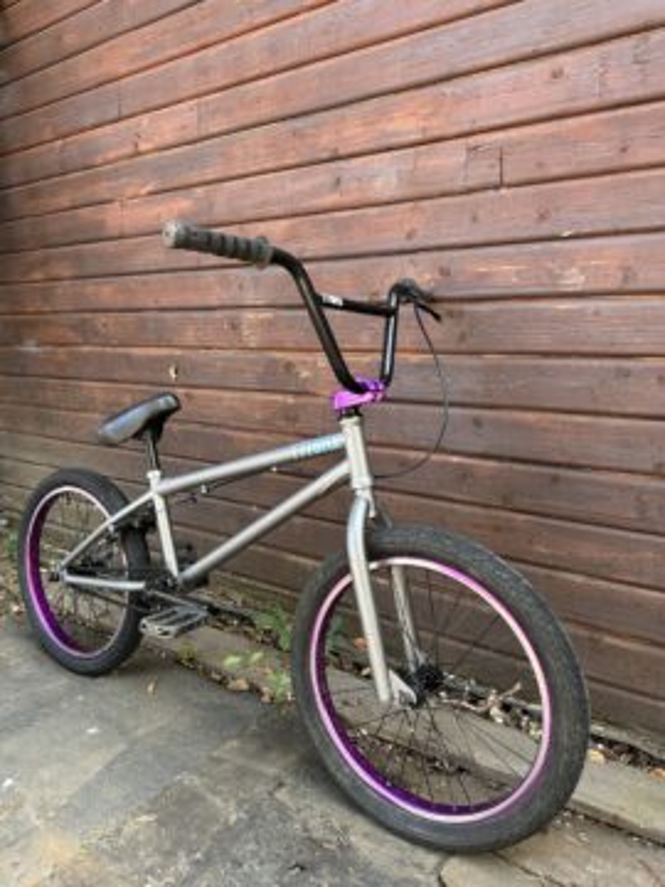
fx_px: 615
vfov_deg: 71.6
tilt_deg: -10.7
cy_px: 444
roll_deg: +1.5
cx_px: 332
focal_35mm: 24
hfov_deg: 56.8
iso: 125
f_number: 1.78
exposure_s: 1/121
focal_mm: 6.86
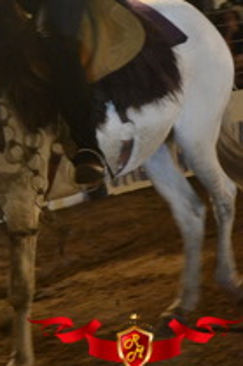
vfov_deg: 11.4
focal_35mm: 178
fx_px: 1805
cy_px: -1
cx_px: -17
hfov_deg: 7.7
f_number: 4.8
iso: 2500
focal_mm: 50
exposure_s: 1/60
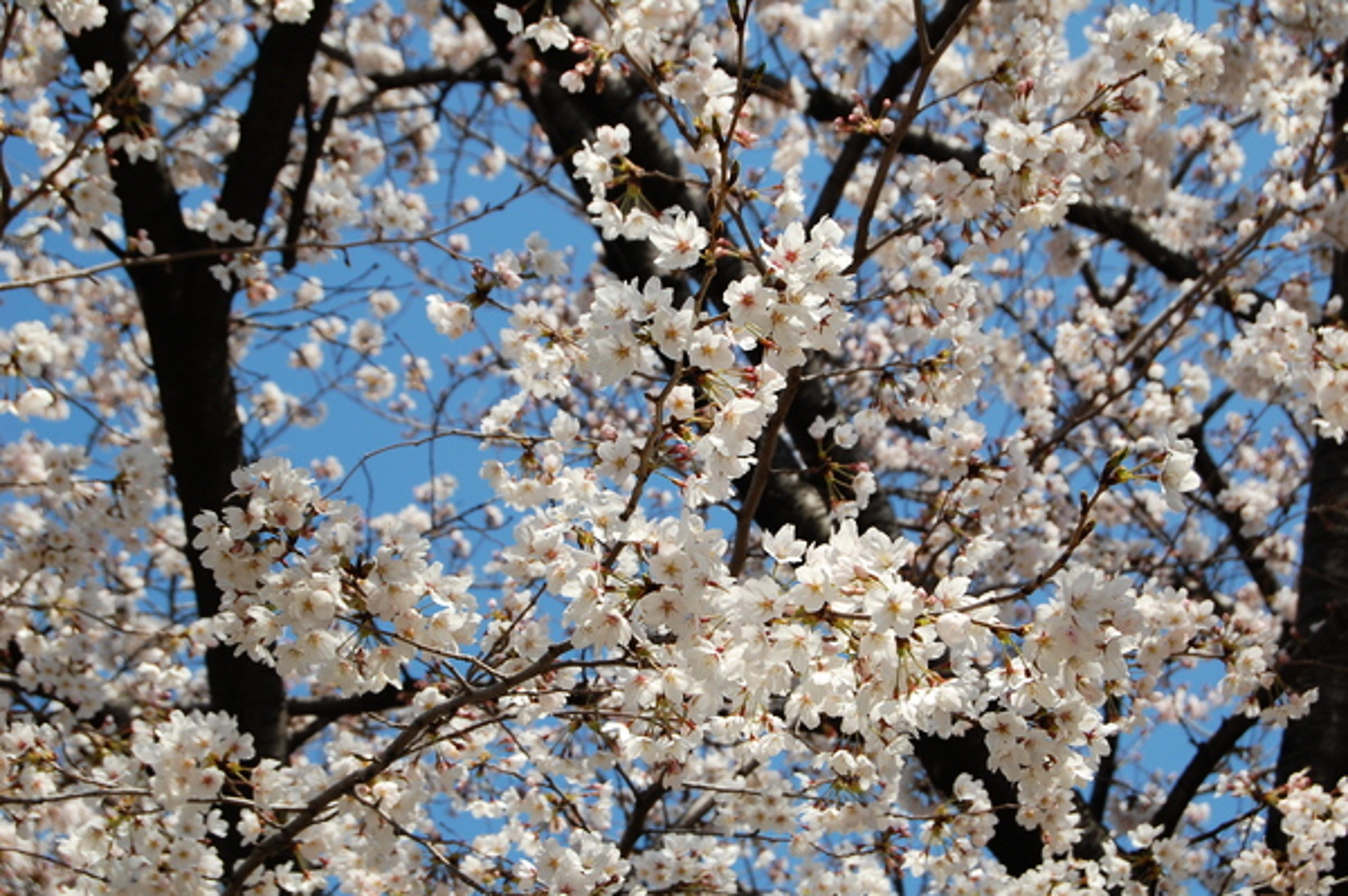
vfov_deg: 16.5
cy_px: 448
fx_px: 3087
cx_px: 674
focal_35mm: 82
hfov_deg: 24.6
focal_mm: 55
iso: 200
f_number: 10
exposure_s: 1/400
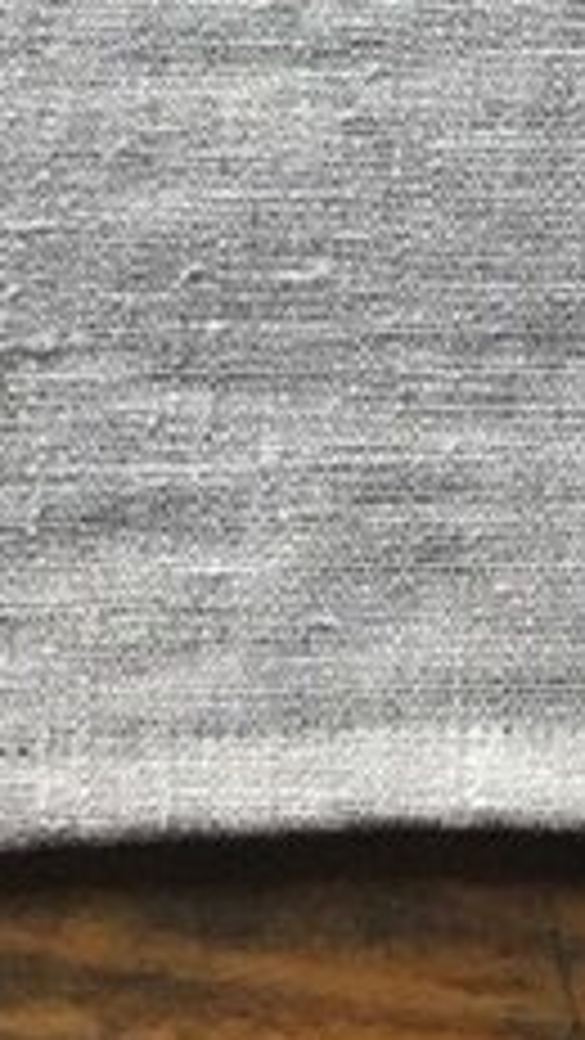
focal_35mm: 164
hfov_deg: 6.5
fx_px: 4521
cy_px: -801
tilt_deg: -74.2
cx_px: 1940
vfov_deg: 12.1
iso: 32
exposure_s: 1/142
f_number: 2.2
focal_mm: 4.15
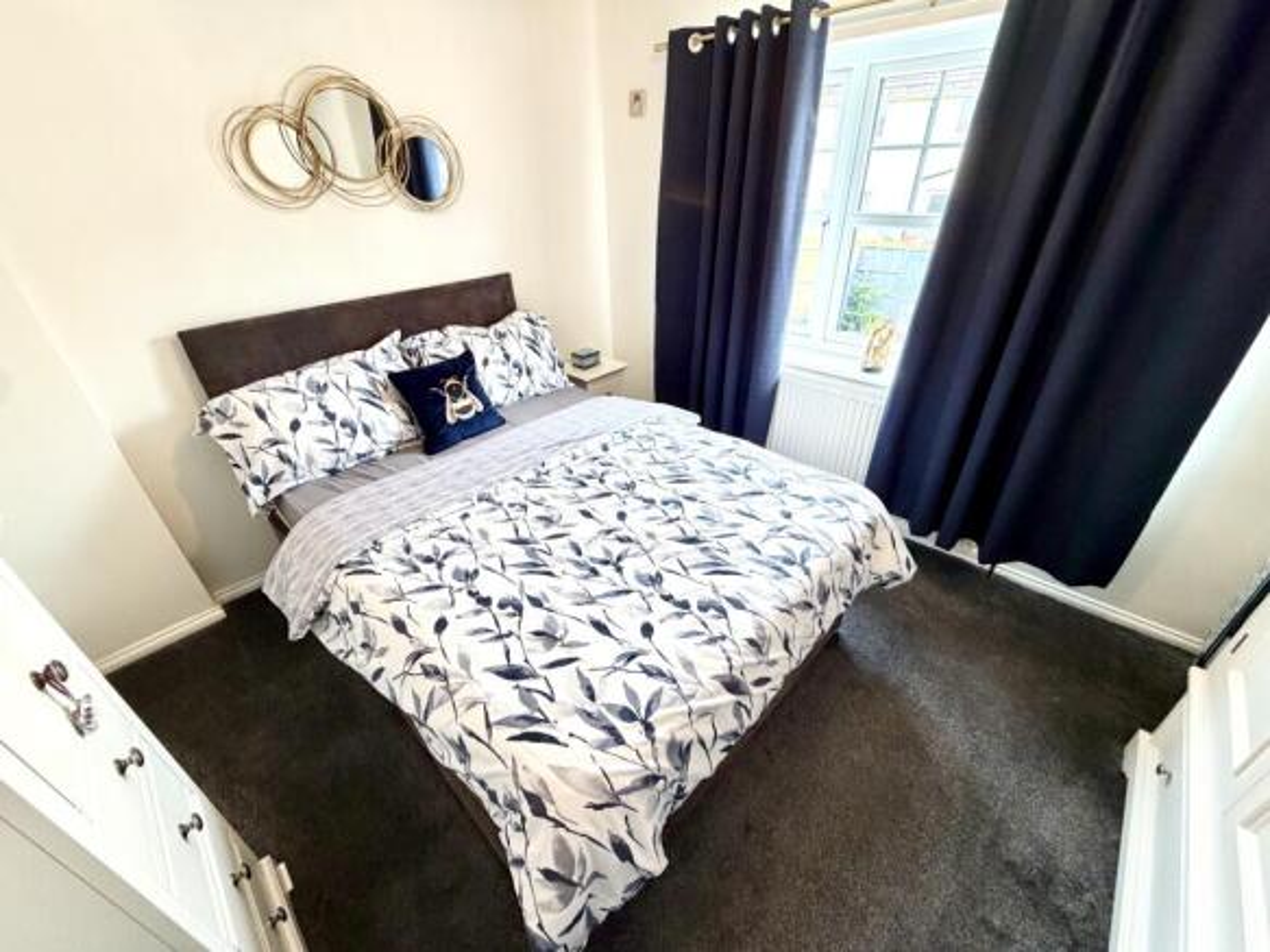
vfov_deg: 85.7
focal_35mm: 14
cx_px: 635
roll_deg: +1.6
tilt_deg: -31.1
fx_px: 514
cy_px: 476
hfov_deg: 102.1
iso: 160
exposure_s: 1/100
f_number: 2.2
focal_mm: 2.22
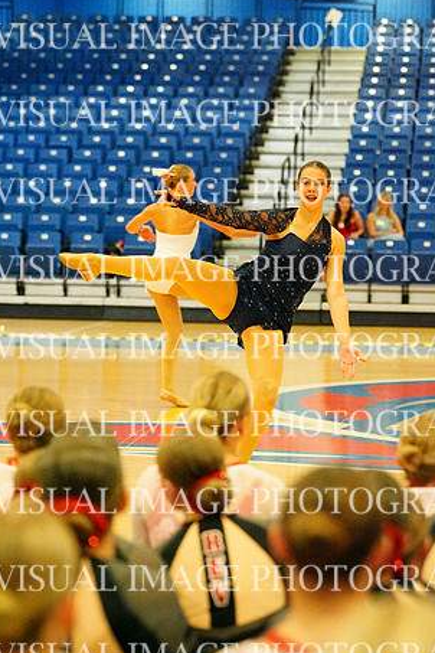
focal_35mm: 114
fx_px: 2066
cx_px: 241
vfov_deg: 17.9
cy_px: 307
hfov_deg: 12.0
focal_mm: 89
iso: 25600
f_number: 2.8
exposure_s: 1/1600
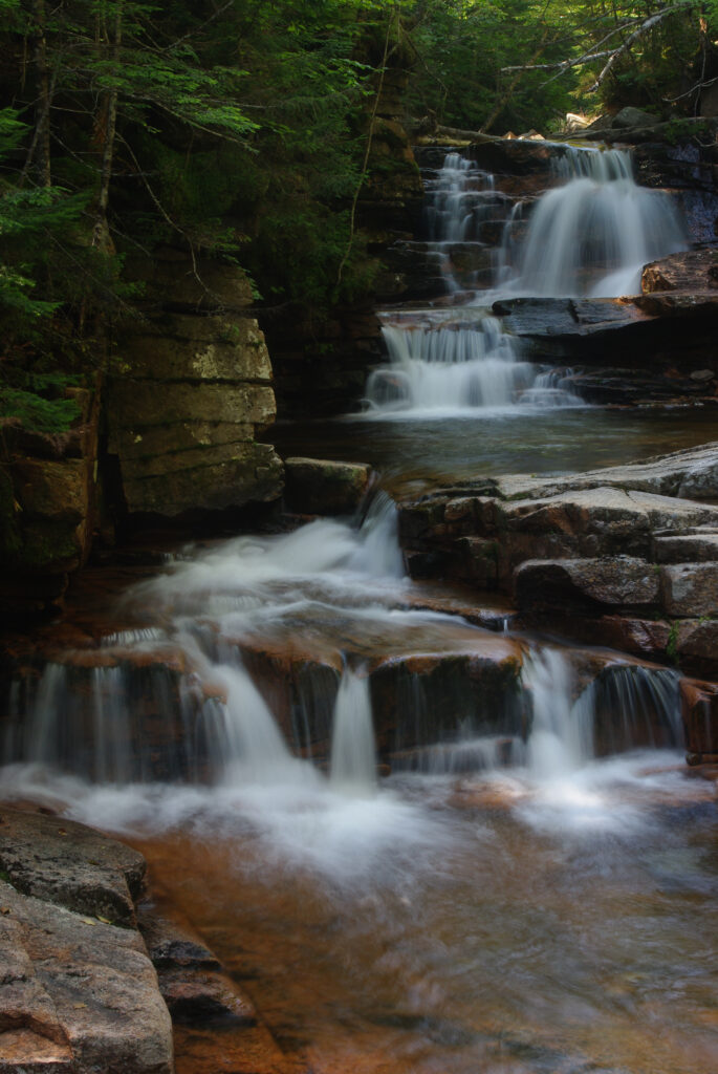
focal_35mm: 57
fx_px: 1701
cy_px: 537
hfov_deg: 23.8
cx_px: 359
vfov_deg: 35.0
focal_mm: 37.5
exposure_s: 1/1.43
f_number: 22
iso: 100
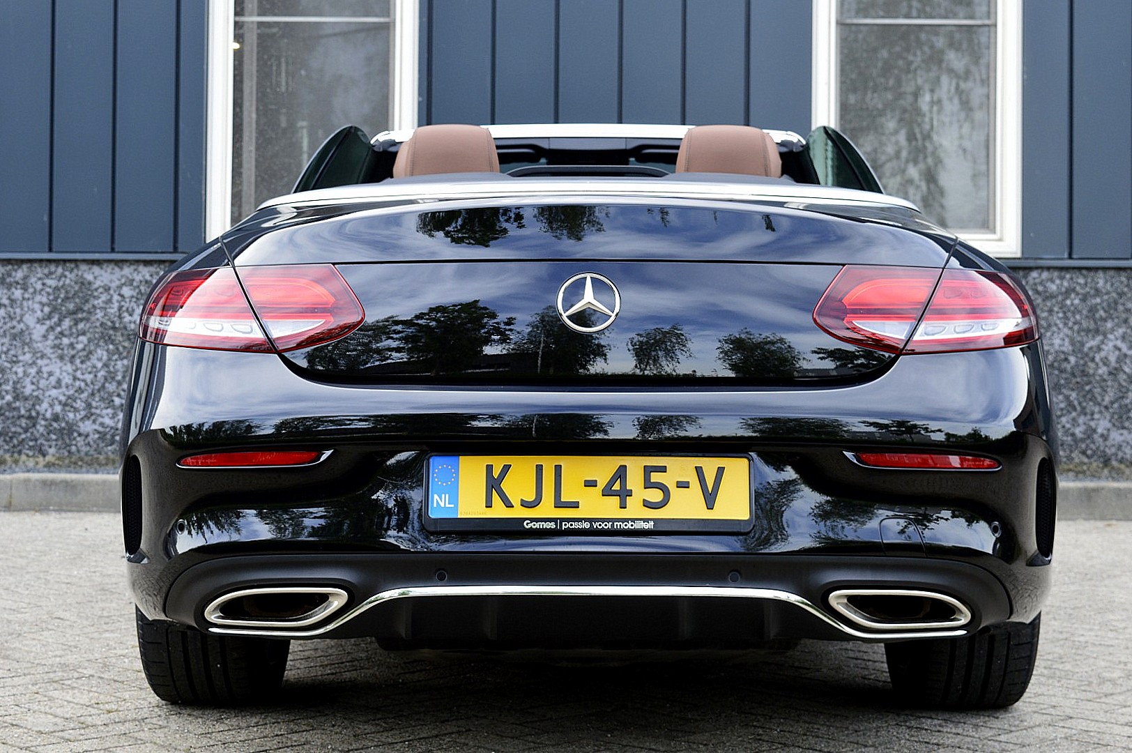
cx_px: 566
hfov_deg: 31.9
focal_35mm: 63
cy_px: 376
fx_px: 1979
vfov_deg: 21.5
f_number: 9
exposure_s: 1/125
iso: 400
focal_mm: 42
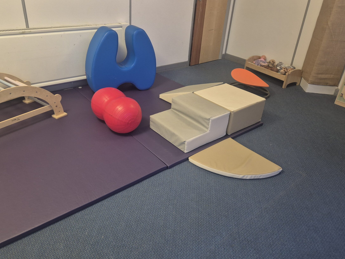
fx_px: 269
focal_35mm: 27
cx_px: 158
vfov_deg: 51.2
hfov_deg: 65.2
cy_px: 112
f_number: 1.8
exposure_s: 1/35
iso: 400
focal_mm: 5.4
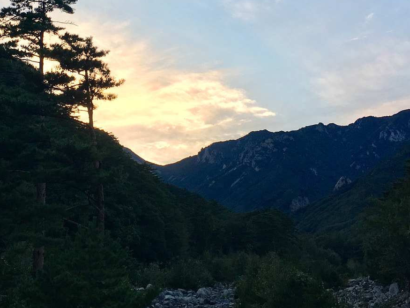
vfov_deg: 27.0
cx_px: 119
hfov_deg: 35.6
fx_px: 628
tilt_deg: +19.4
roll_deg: -2.4
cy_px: 59
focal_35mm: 53
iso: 32
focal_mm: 4.15
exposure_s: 1/120
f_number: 2.2
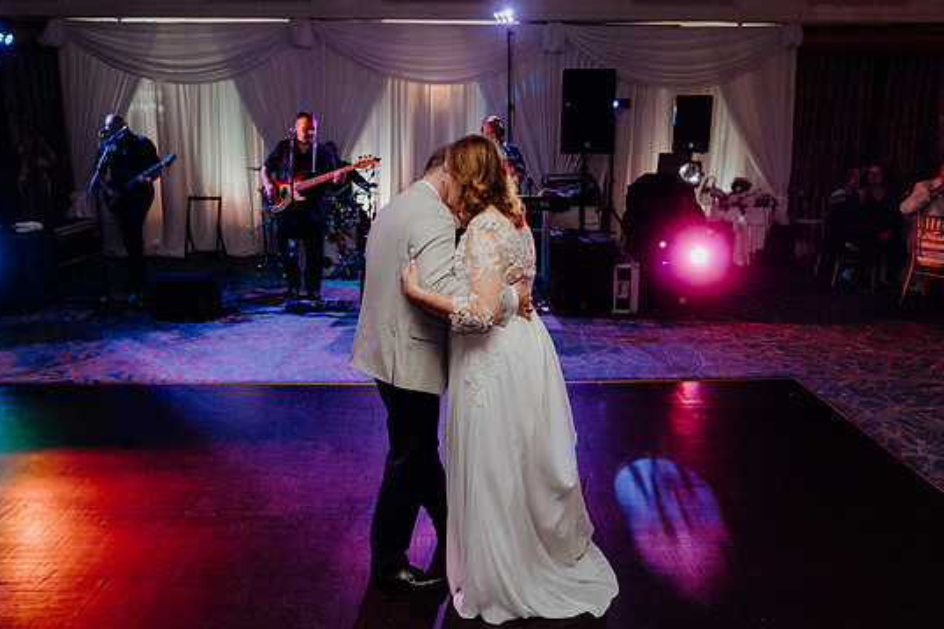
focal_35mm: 27
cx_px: 469
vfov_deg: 47.9
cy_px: 298
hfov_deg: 67.4
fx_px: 708
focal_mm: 25
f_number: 3.5
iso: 2500
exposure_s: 1/200
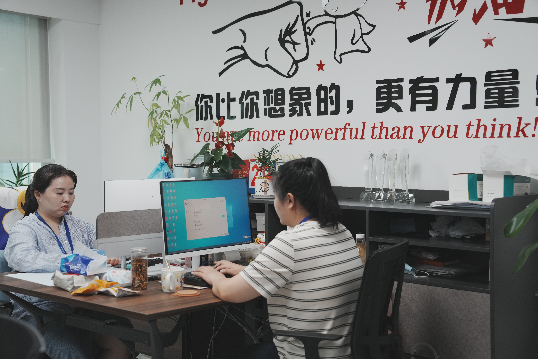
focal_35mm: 54
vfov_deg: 25.1
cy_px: 180
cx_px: 269
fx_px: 807
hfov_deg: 36.9
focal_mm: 54
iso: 640
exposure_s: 1/125
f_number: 4
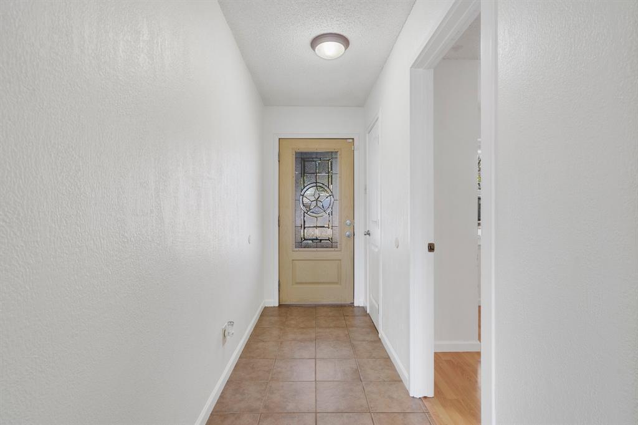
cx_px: 319
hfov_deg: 96.8
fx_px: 283
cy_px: 212
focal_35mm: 16
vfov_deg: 73.7
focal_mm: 16
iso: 320
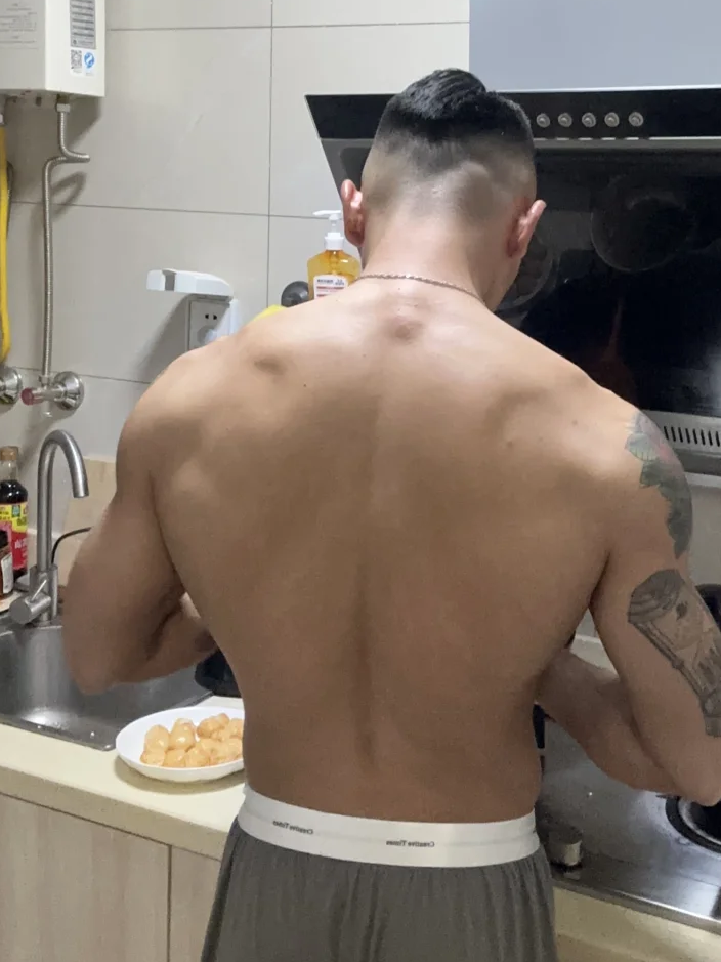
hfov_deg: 31.3
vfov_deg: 40.7
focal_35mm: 46
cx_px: 471
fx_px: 1278
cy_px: 321
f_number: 1.9
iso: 320
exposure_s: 1/33
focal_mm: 2.69
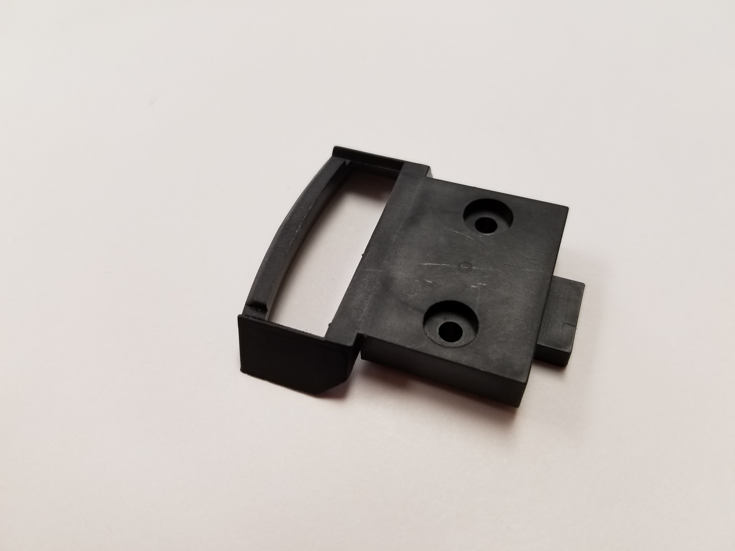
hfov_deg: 67.3
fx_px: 552
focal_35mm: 26
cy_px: 276
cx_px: 368
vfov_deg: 53.1
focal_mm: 4.2
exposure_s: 1/60
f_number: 1.7
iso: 64
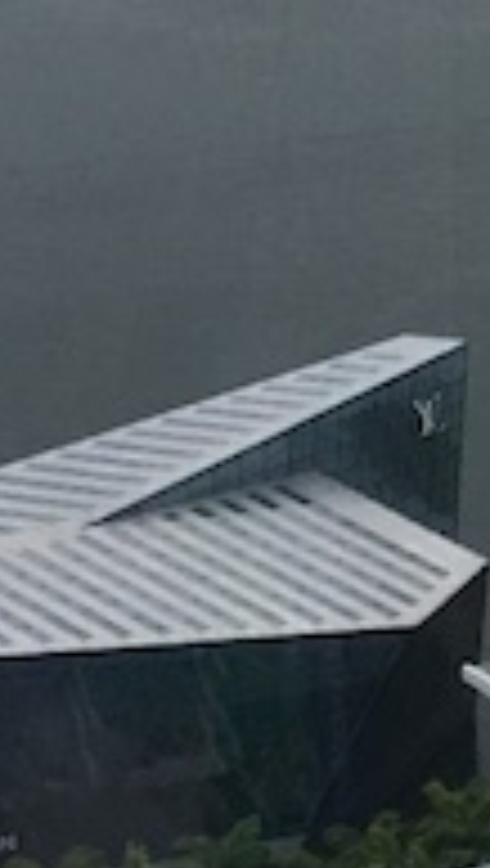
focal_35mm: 196
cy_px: -751
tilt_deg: -6.5
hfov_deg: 5.8
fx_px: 4513
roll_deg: -0.7
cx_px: 1515
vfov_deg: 10.3
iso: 25
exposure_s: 1/279
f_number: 2.2
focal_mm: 4.15
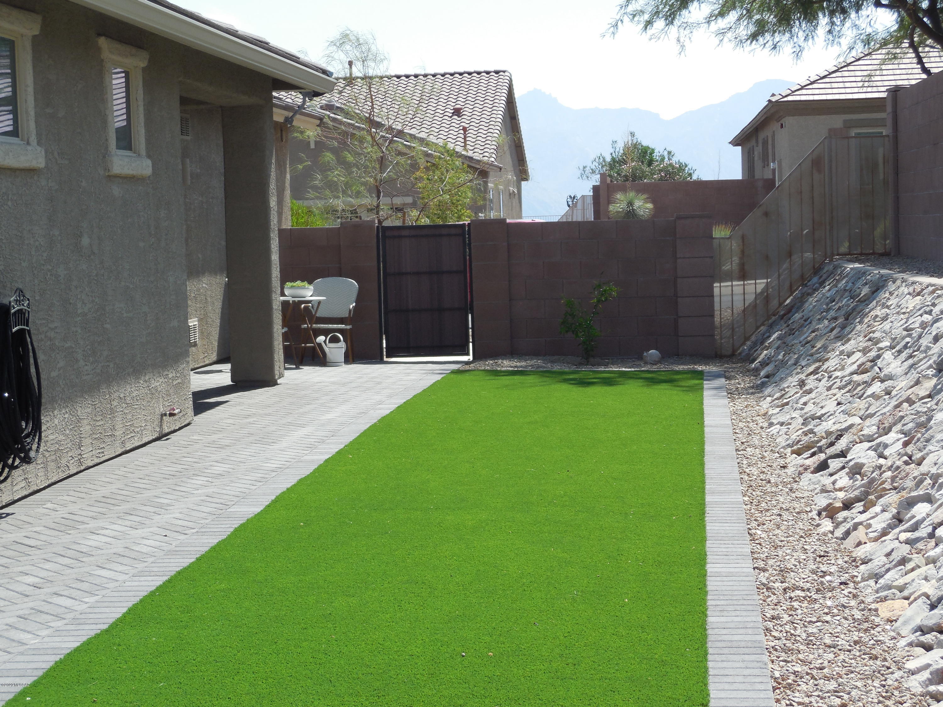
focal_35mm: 71
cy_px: 354
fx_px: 1934
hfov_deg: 27.4
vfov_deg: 20.7
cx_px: 472
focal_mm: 12.6
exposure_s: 1/640
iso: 125
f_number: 4.4
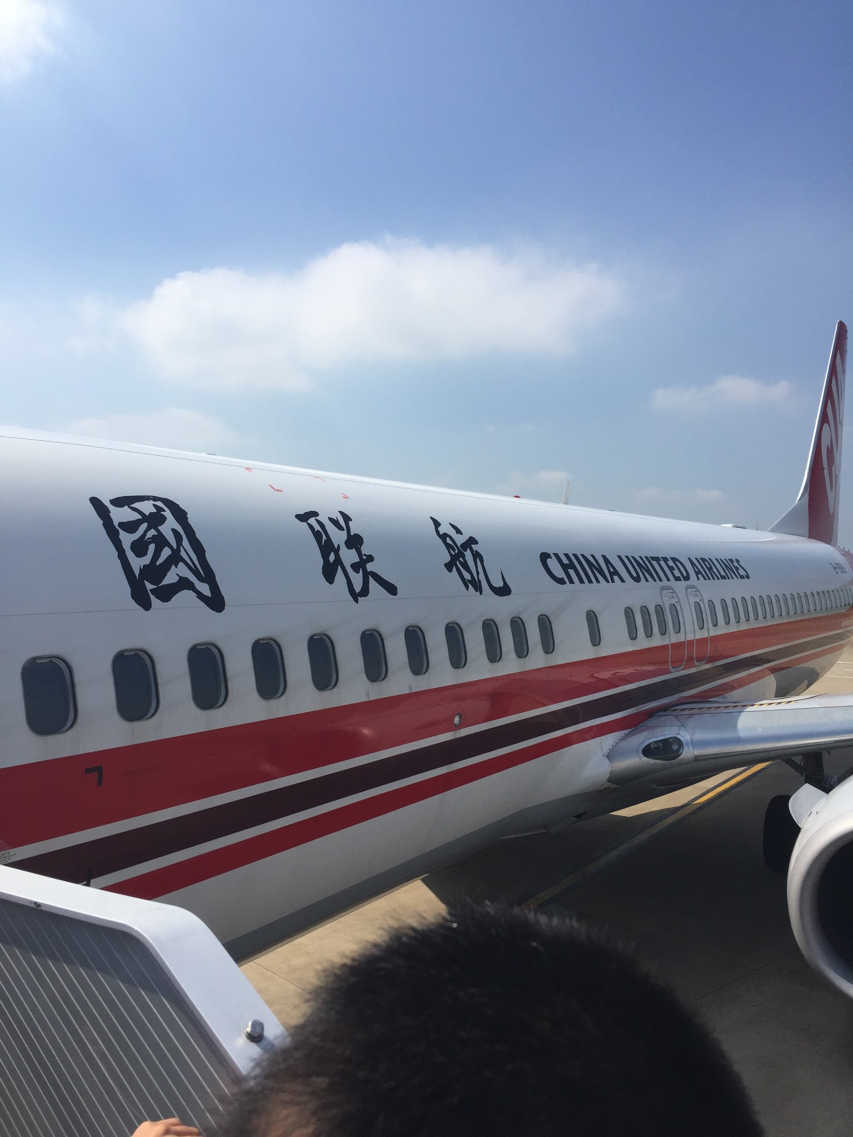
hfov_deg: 48.2
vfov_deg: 61.7
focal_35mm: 29
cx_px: 426
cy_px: 568
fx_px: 953
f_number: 2.2
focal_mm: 4.15
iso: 32
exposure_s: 1/3597
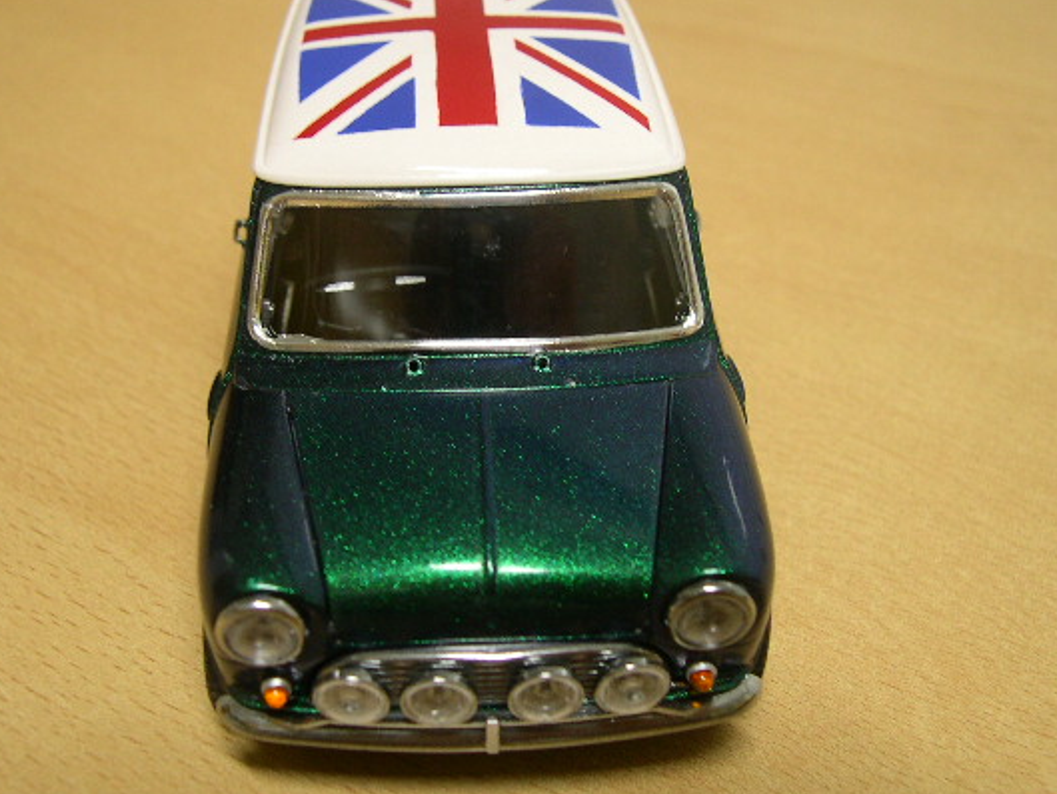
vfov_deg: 31.5
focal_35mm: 46
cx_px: 482
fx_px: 1405
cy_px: 388
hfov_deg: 41.2
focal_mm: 8
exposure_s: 1/6.3
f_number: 2.8
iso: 100
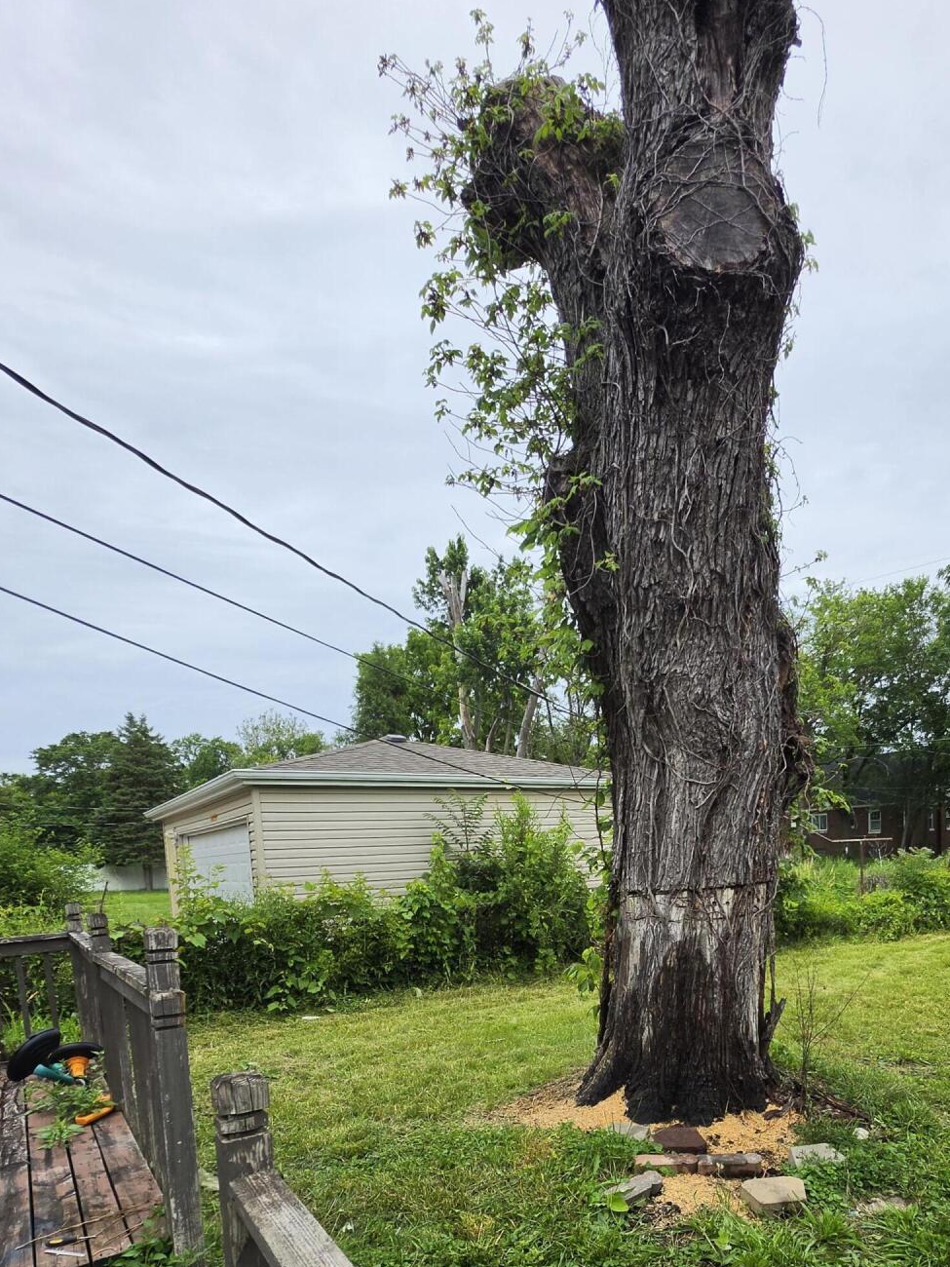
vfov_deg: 76.8
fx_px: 732
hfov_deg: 65.4
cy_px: 921
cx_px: 568
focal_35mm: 20
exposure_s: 1/843
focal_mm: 2.2
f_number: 1.9
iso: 32
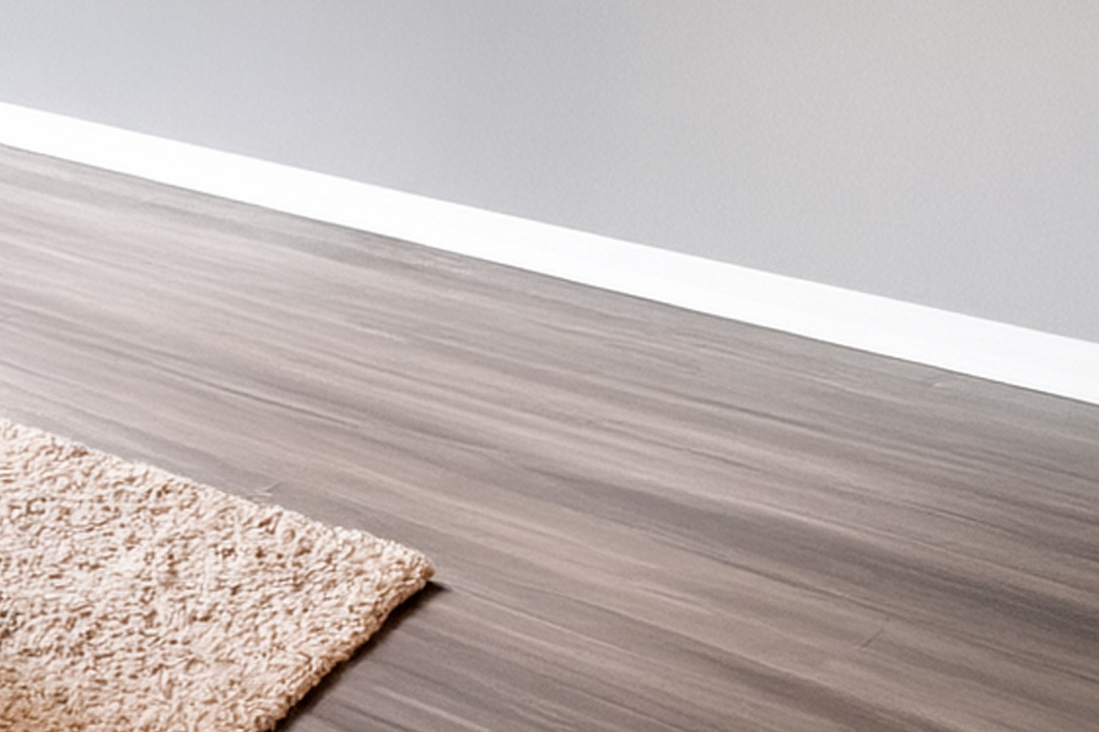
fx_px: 2014
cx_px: -276
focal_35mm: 66
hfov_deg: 26.5
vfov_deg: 17.9
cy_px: -442
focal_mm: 10
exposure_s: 1/50
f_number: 11
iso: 100
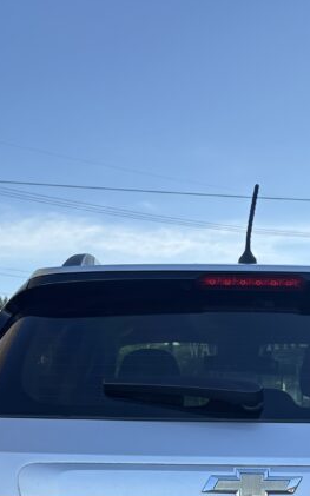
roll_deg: -0.4
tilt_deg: -1.6
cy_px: 449
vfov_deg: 29.3
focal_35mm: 67
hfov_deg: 19.3
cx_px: 237
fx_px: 906
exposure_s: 1/1175
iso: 64
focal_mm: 5.96
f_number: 1.6
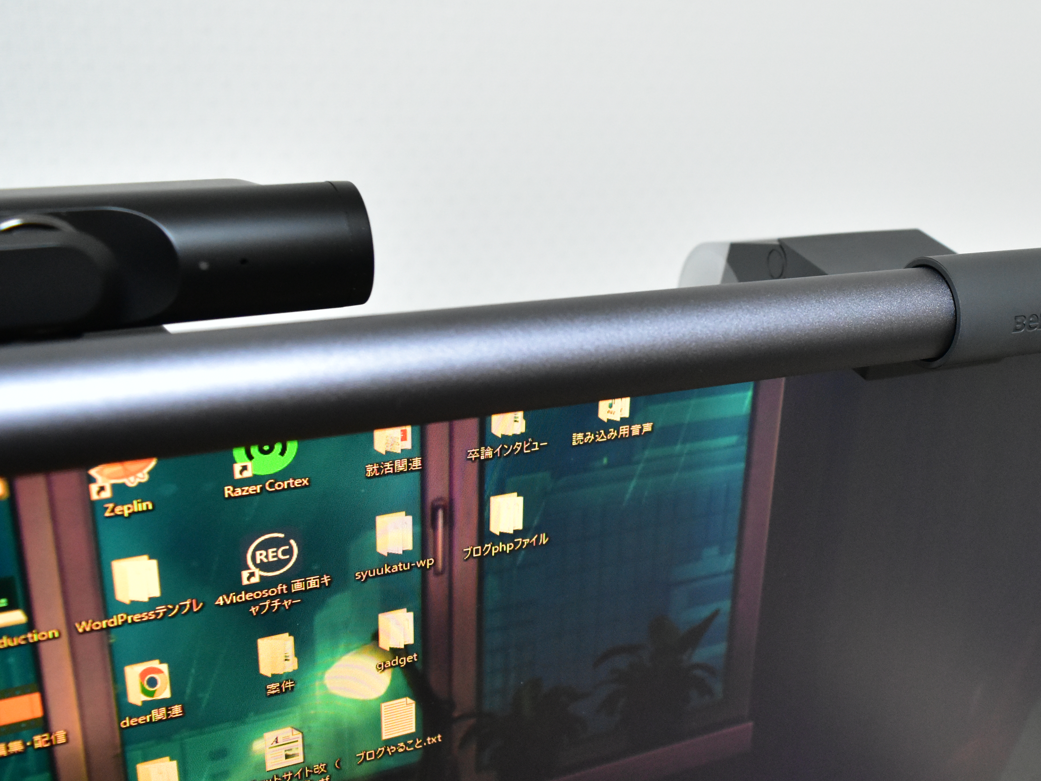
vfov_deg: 33.6
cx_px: 785
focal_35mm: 43
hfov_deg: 42.5
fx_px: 1293
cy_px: 438
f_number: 5
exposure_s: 1/100
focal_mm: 18
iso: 2500
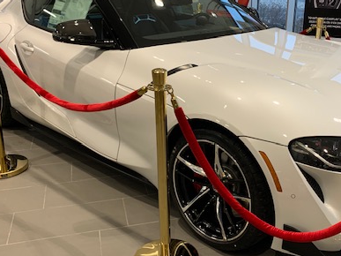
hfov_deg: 43.2
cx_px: 229
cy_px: 109
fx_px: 423
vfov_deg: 33.5
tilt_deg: -20.9
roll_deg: -2.1
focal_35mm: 43
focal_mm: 4.25
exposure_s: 1/120
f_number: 1.8
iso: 80
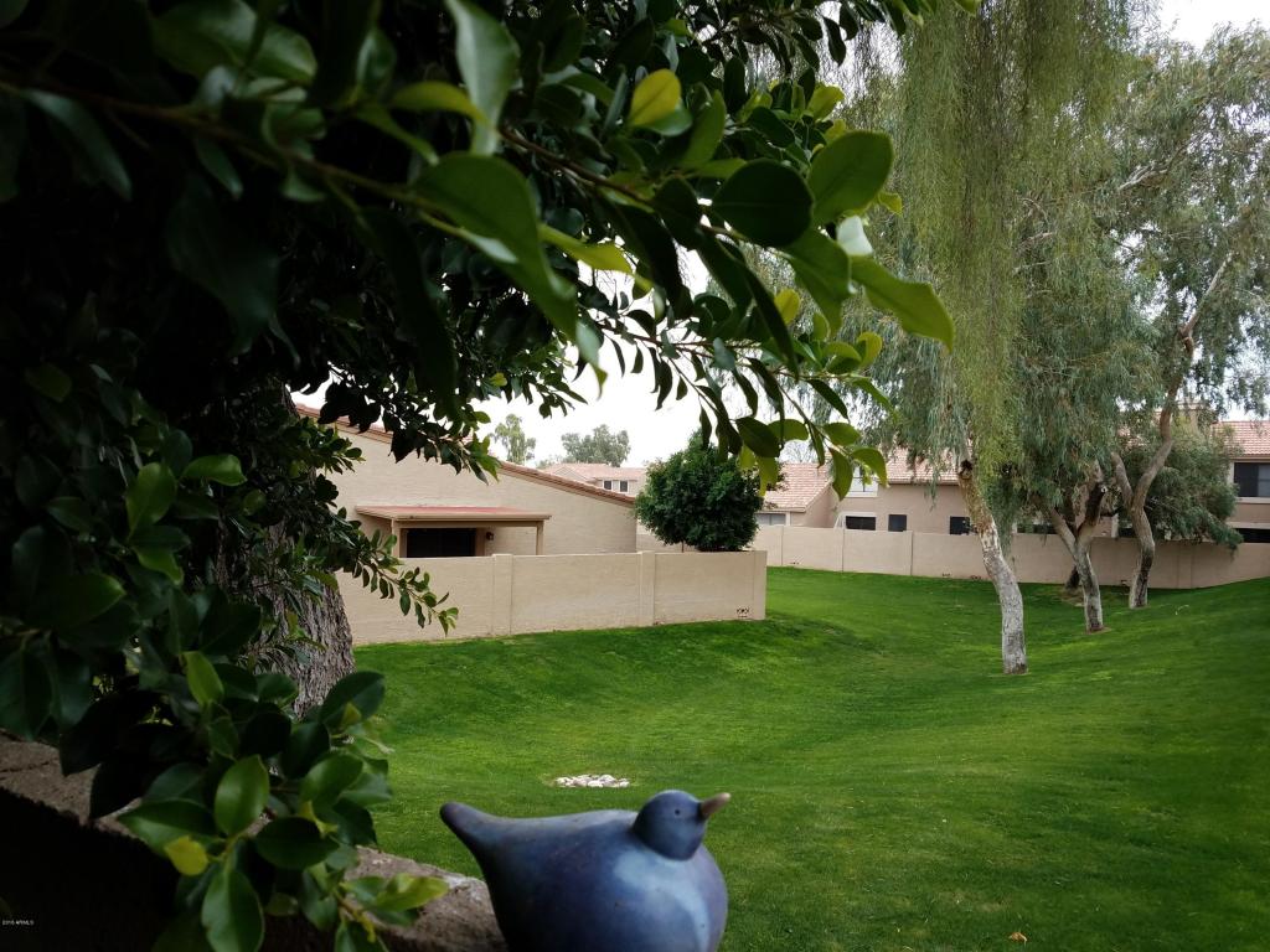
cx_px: 635
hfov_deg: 67.3
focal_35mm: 26
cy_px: 476
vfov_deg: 53.1
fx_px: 954
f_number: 1.7
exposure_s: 1/323
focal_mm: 4.2
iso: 40
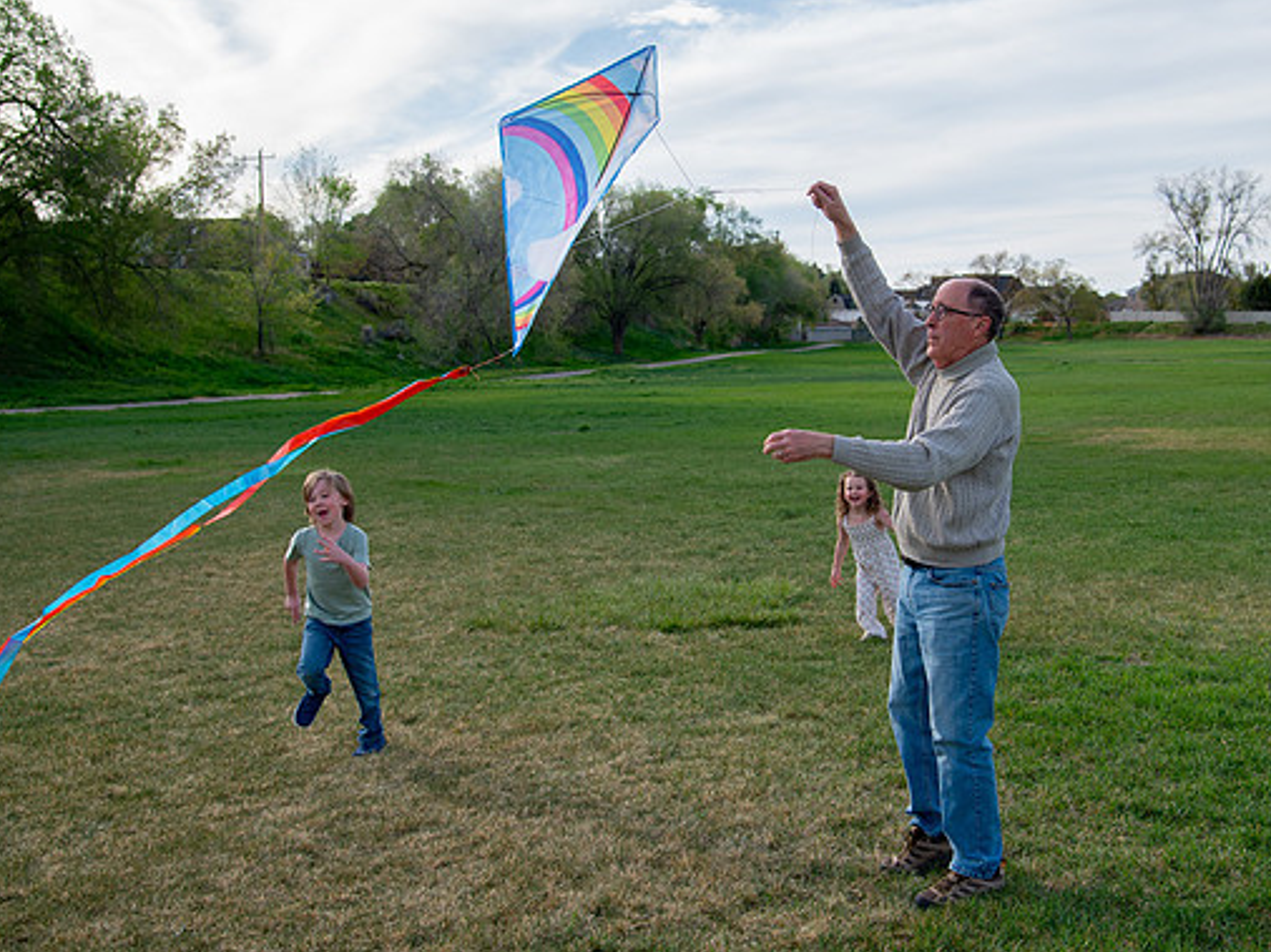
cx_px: 723
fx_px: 1615
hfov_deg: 42.9
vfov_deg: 32.8
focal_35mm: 44
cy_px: 438
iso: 200
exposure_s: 1/500
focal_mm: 35
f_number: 5
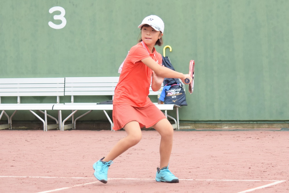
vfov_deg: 11.4
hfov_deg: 17.1
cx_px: 144
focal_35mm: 120
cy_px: 96
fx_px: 963
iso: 640
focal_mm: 80
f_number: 4.5
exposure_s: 1/1600
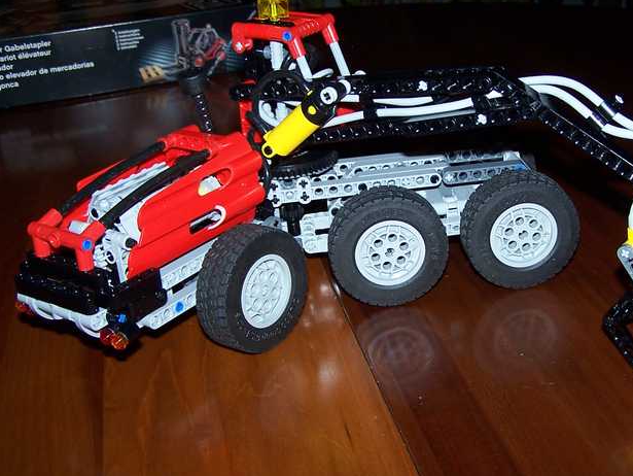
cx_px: 410
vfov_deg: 28.1
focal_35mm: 52
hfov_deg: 36.5
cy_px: 237
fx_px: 951
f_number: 2.8
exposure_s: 1/60
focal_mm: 6.7
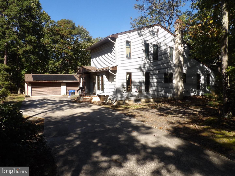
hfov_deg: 71.6
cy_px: 88
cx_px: 118
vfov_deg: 56.8
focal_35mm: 24
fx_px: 163
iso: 100
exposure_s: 1/246
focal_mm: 4.3
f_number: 5.6
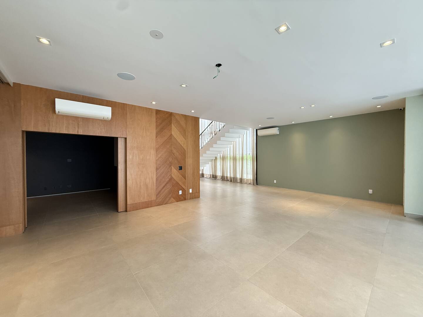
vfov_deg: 85.7
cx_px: 212
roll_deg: -0.5
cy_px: 158
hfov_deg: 102.1
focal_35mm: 14
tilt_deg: +0.3
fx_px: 171
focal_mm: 2.22
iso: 200
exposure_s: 1/120
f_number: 2.2
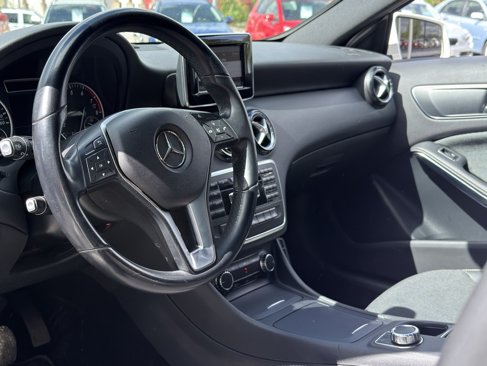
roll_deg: +0.9
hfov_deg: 39.0
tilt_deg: -16.9
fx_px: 675
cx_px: 145
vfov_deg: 30.3
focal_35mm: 48
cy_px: 195
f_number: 1.78
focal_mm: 6.76
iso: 100
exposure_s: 1/736
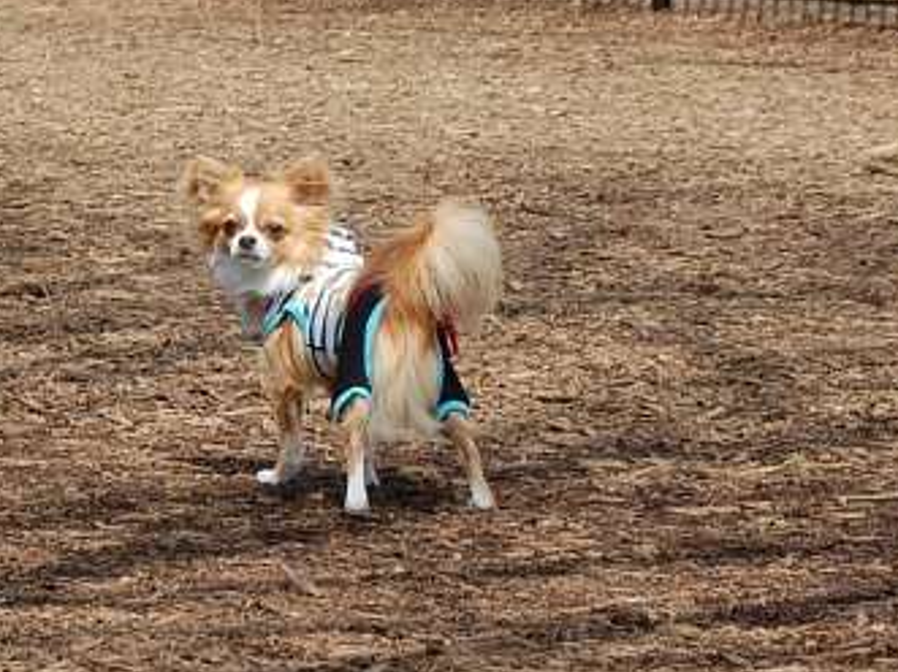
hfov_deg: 21.0
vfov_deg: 15.8
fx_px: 2426
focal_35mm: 94
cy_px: 337
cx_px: 381
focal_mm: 55
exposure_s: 1/250
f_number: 8
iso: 200
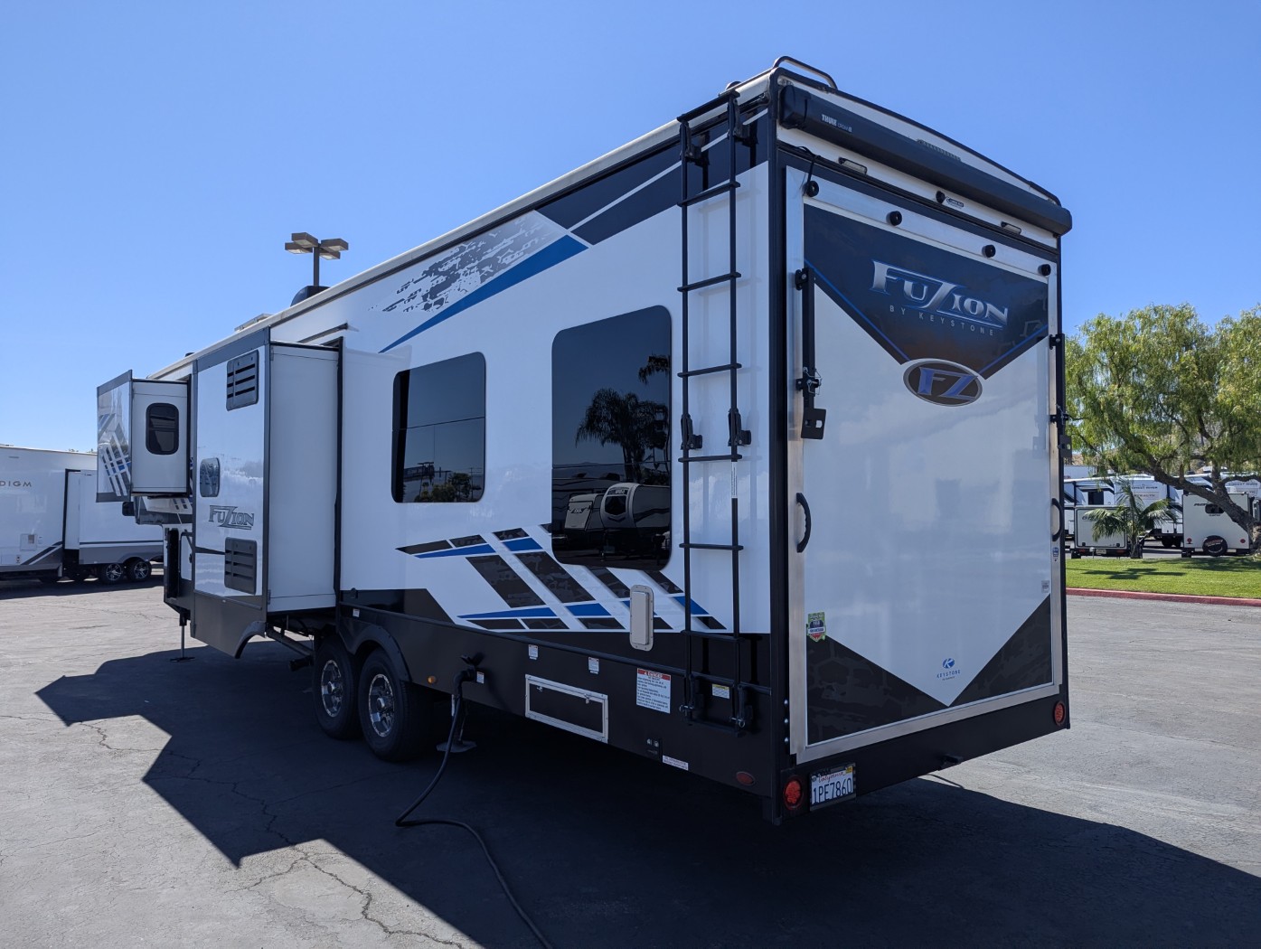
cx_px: 630
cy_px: 474
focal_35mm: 24
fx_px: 875
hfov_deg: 71.5
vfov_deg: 56.9
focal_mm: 6.81
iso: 50
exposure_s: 1/2137
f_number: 1.85
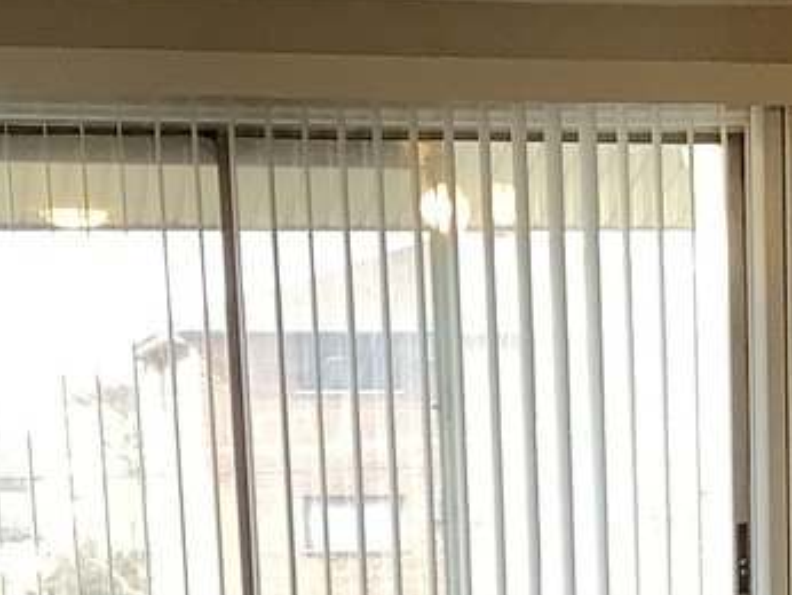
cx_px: 787
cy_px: 1098
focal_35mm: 129
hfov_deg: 15.0
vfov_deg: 10.7
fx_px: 2954
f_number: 2.4
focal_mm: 3.3
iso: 64
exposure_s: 1/100
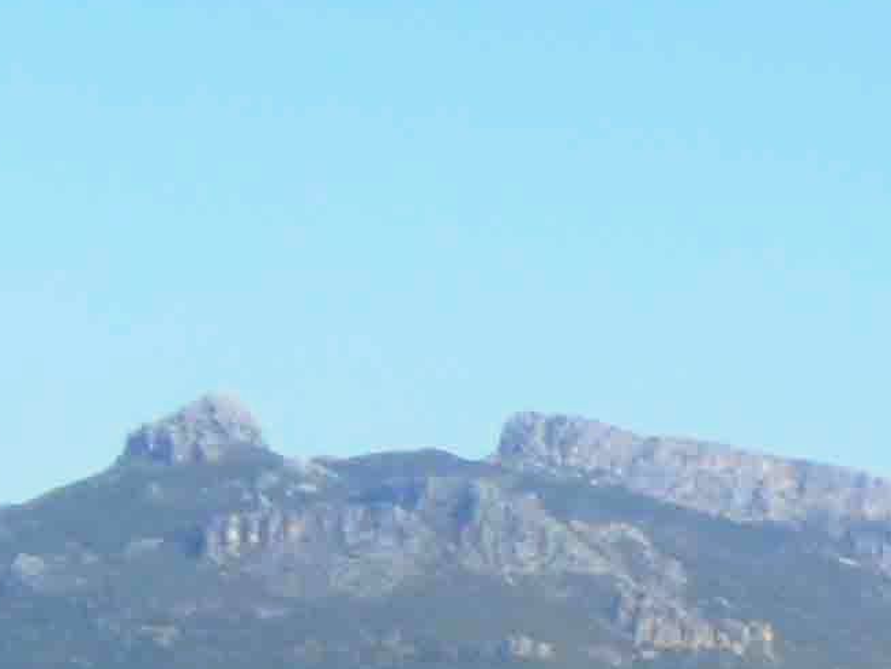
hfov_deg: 8.7
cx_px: 1787
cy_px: 1376
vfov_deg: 6.7
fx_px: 5510
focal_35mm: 214
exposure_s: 1/180
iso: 80
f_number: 7.6
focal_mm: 6.3
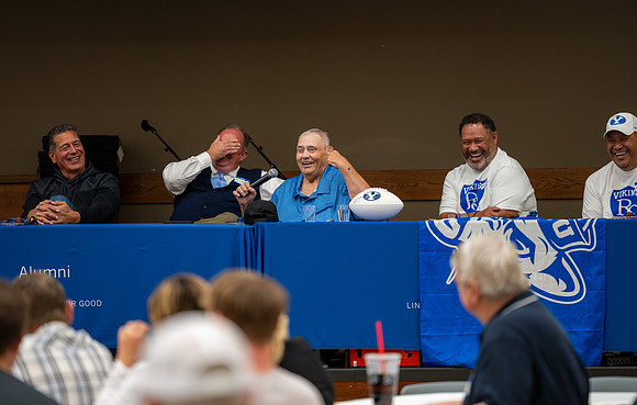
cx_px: 305
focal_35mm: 174
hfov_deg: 12.0
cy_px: 221
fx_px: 3043
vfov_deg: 7.6
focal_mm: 165
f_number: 2.8
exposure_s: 1/125
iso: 800
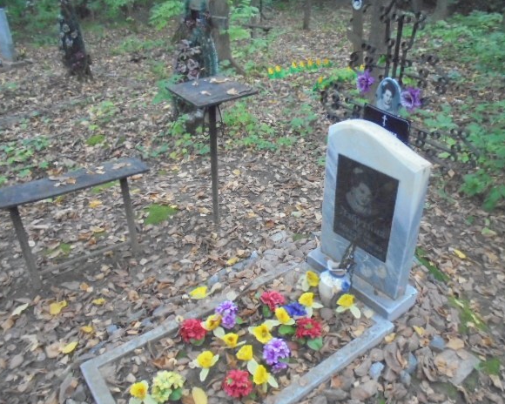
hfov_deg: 62.2
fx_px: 418
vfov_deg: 51.5
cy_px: 202
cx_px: 252
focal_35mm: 28
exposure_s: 1/80
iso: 800
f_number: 3.5
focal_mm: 4.6
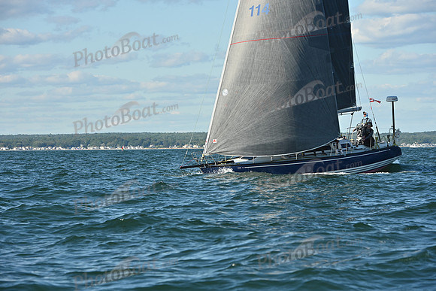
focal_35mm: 165
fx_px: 1999
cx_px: 218
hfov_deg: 12.4
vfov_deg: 8.3
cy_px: 146
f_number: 10
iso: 320
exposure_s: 1/1250
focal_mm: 165
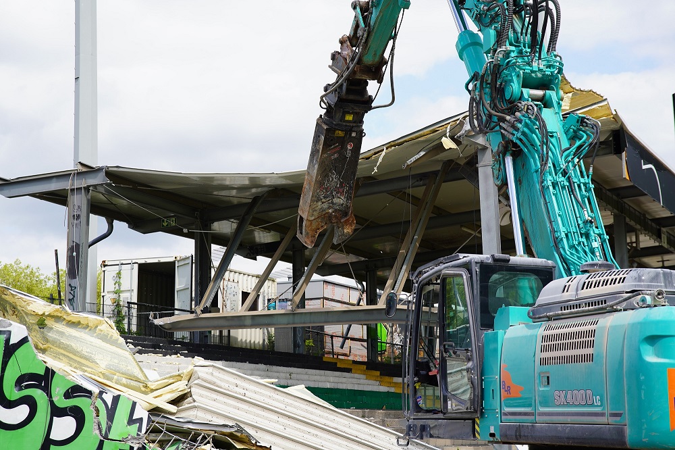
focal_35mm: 70
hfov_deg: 28.9
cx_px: 338
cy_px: 225
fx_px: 1312
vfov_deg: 19.4
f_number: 5
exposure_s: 1/640
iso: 100
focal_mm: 70
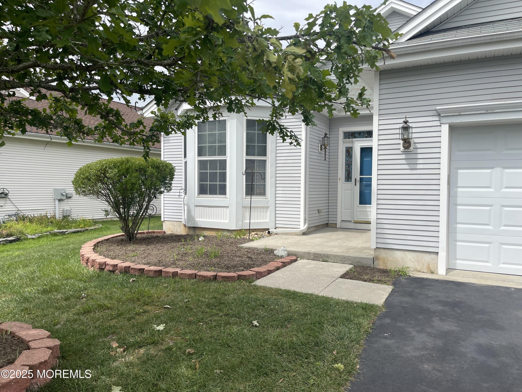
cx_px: 261
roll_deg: -0.7
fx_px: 377
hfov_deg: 69.4
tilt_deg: -1.0
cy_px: 196
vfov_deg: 54.9
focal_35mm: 25
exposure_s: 1/3559
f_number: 1.6
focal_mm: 5.1
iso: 32
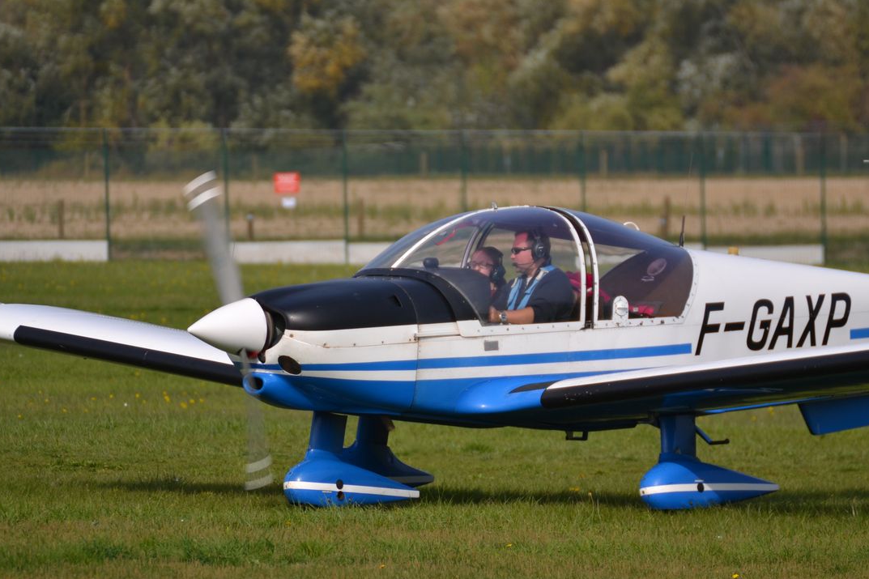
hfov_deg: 3.8
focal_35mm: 537
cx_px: 420
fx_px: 12960
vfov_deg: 2.6
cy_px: 318
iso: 100
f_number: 5.6
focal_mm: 300
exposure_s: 1/500
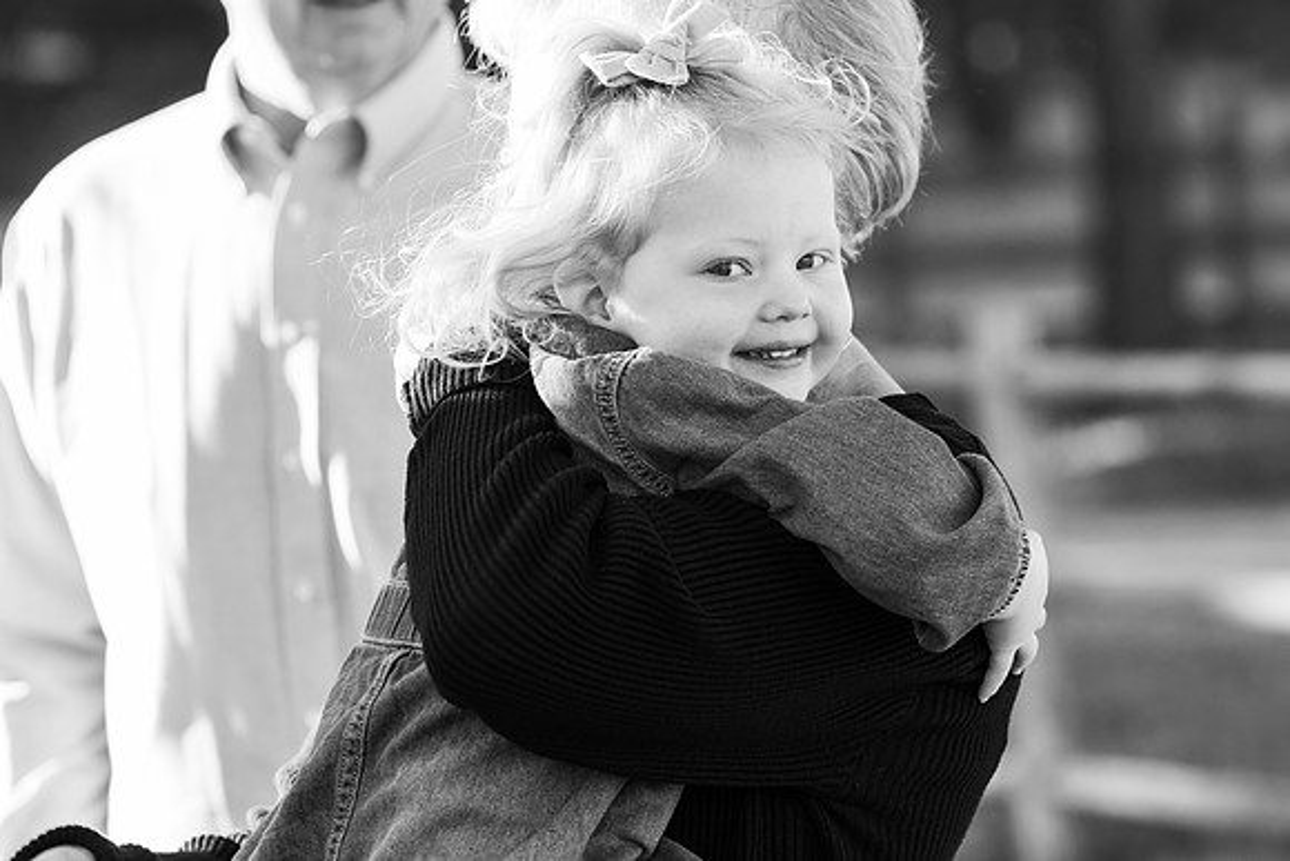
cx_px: 645
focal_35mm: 200
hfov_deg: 10.3
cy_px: 430
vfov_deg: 6.9
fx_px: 7168
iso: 1000
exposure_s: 1/320
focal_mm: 200
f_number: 7.1
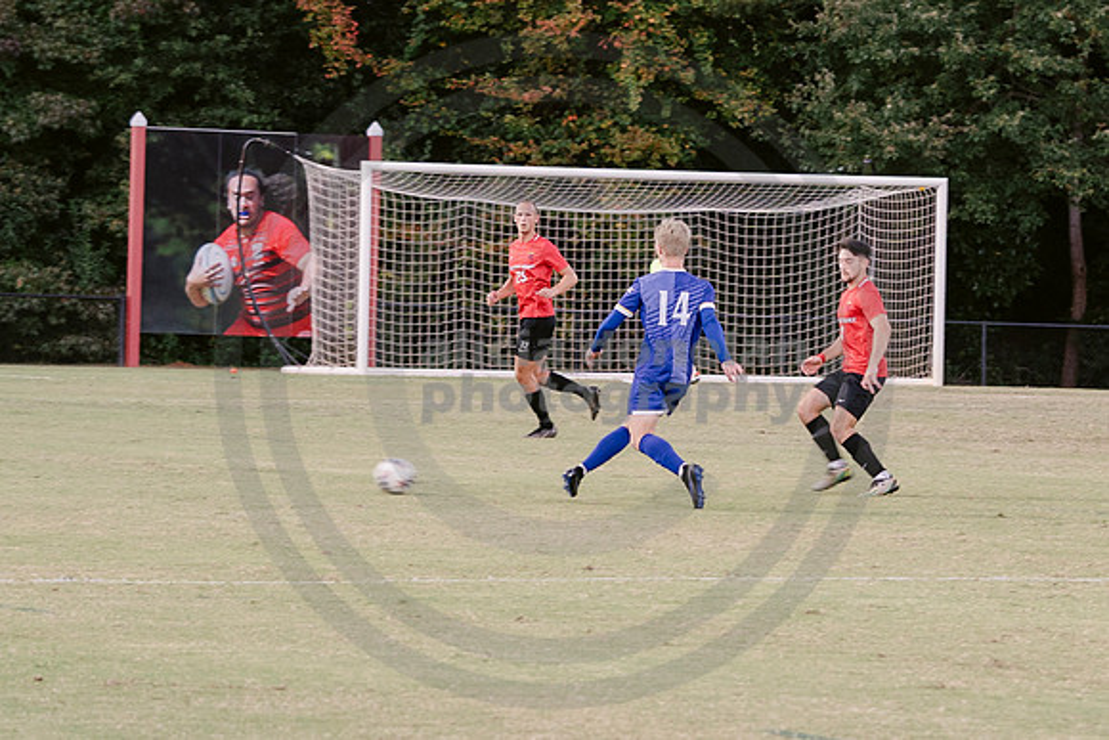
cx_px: 706
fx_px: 7294
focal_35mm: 237
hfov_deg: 8.7
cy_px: 492
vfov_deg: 5.8
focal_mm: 90
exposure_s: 1/200
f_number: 4
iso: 640
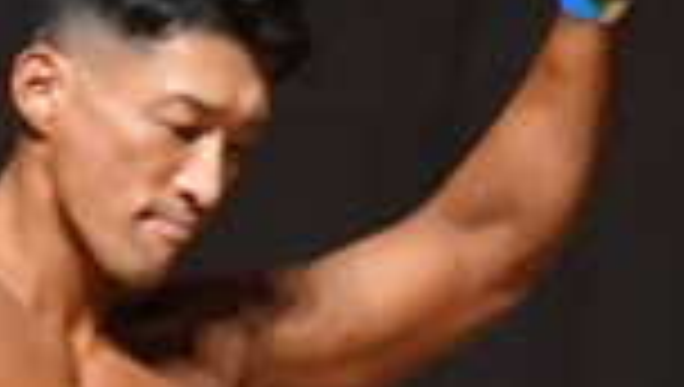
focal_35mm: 1600
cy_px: 783
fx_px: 29060
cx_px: -214
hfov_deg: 1.3
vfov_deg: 0.8
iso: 12800
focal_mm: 200
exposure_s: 1/400
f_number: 5.6
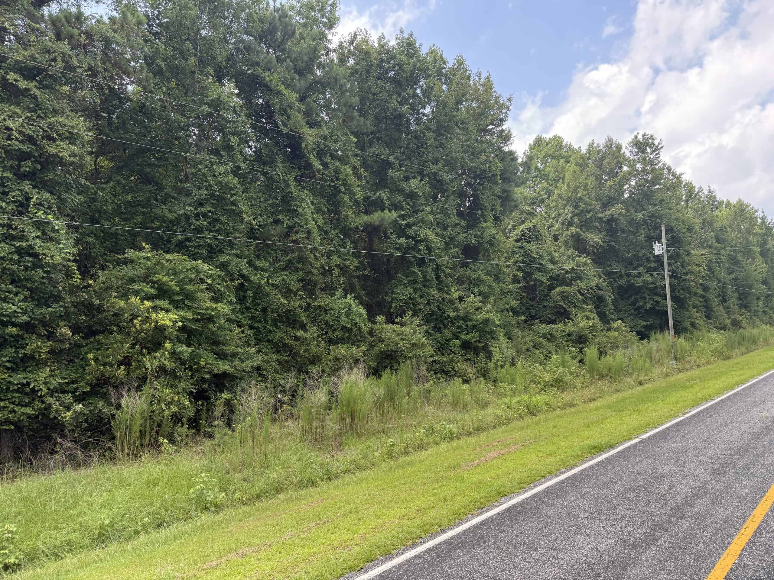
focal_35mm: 24
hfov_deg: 71.6
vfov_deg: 56.8
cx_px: 387
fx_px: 537
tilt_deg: +6.0
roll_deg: +4.3
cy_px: 290
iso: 100
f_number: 1.78
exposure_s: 1/627
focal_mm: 6.76
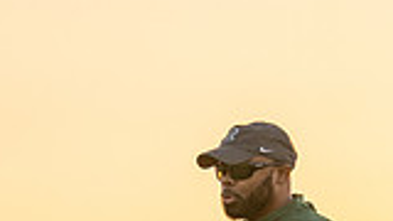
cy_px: 445
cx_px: 307
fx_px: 8389
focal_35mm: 805
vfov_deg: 1.5
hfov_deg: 2.7
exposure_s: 1/400
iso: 100
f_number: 3.5
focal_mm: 200
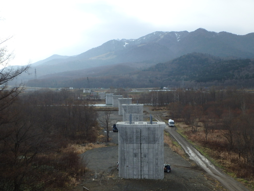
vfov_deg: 36.8
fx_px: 286
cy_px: 96
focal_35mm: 39
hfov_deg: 47.9
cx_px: 127
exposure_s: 1/400
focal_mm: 6.9
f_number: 5.1
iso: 125
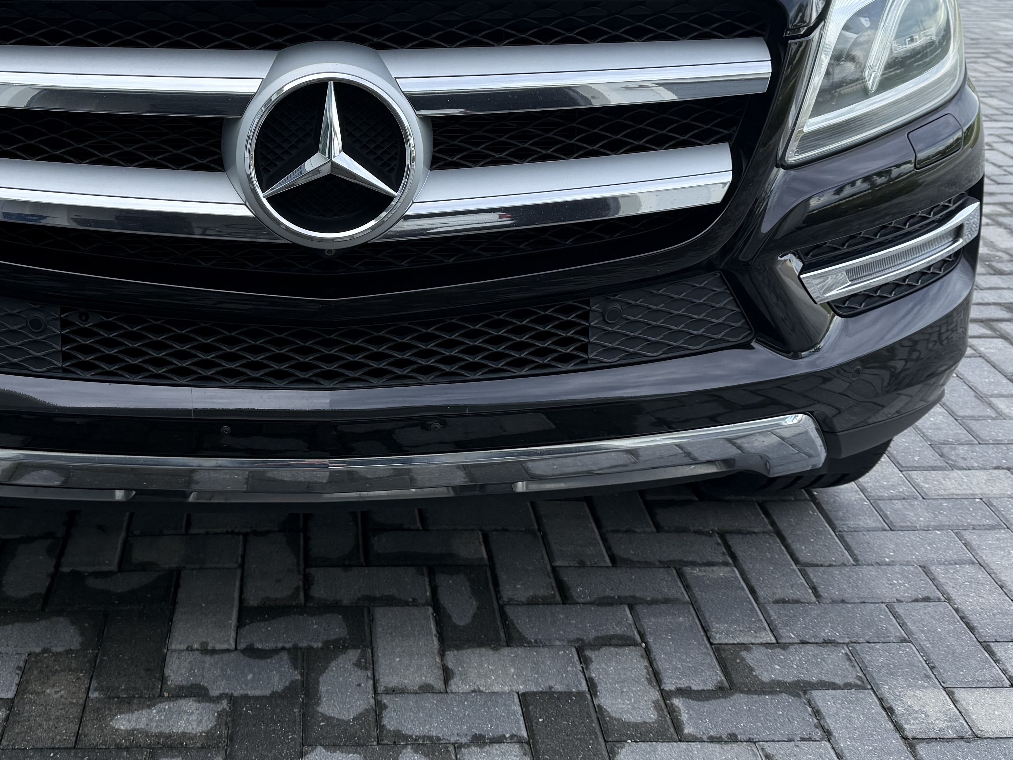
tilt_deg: -15.8
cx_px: 327
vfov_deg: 32.0
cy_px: 150
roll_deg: +0.4
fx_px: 1288
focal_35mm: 44
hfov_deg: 42.3
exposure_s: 1/2000
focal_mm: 6.76
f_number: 1.78
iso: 100
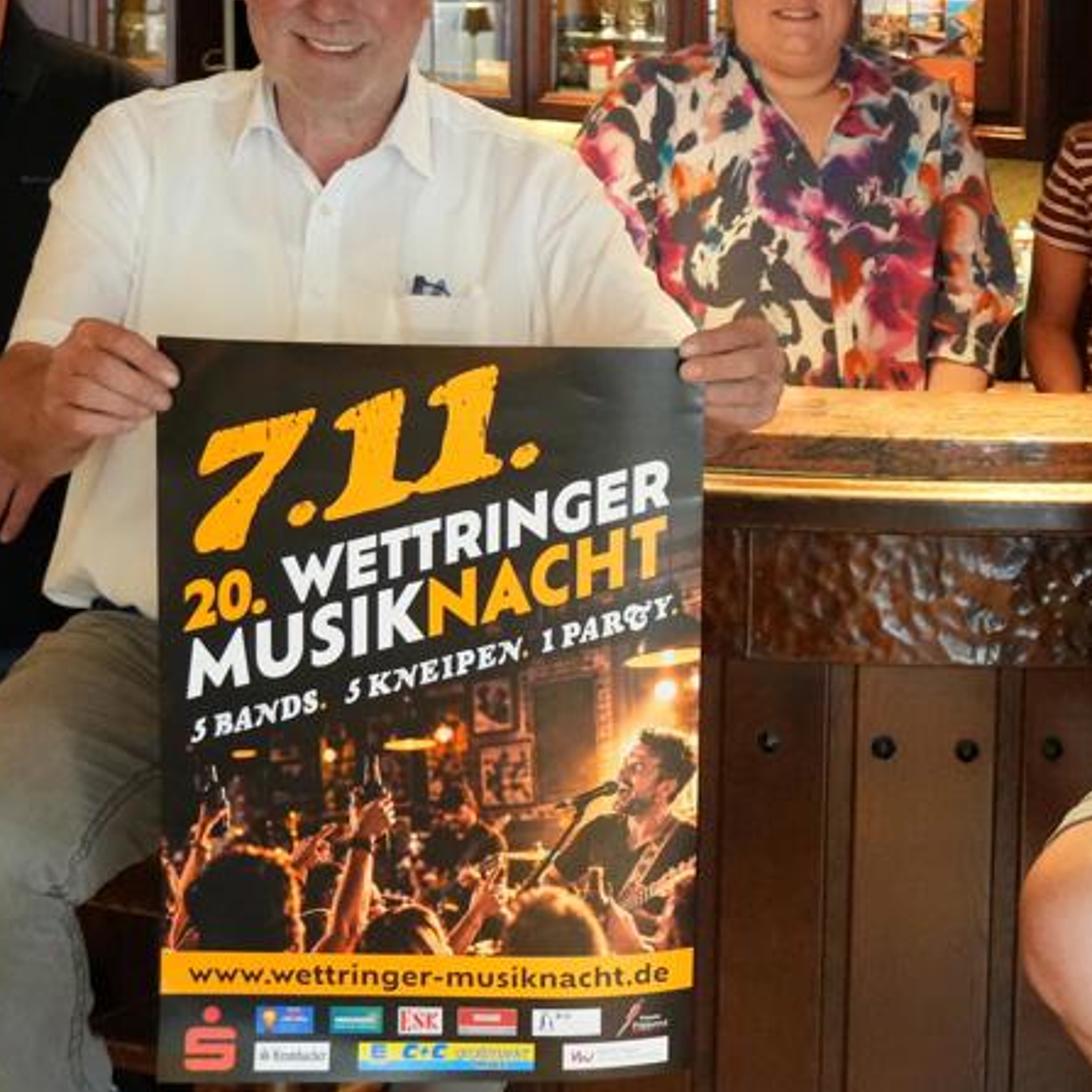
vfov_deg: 19.5
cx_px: 1046
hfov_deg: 19.1
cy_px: 371
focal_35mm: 89
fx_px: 3176
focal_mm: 26
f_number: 4
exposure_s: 1/160
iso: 5000
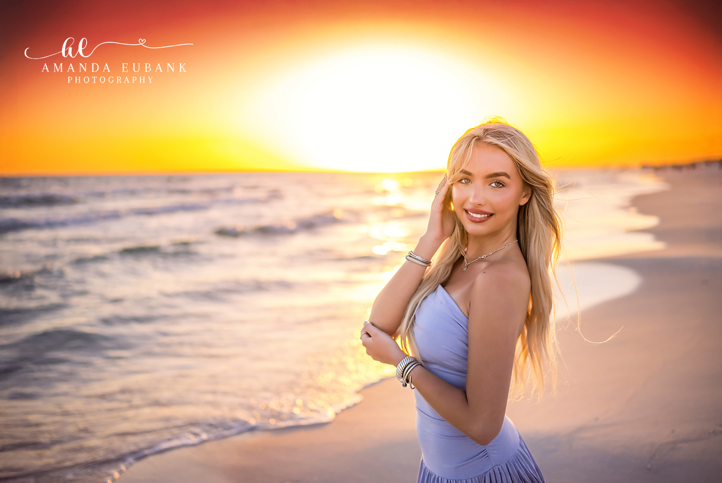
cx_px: 361
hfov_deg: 54.4
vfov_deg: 37.9
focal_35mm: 35
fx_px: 703
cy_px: 242
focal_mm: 35
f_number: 1.8
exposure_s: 1/6400
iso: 1000
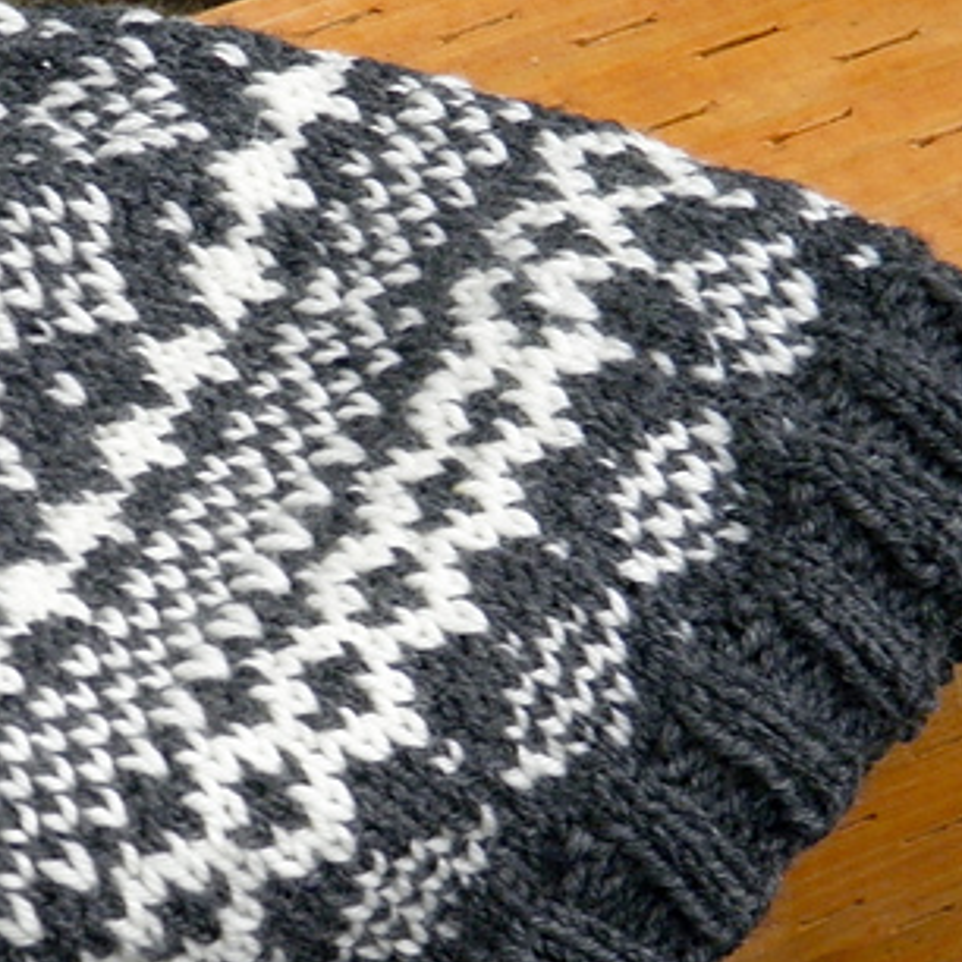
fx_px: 4653
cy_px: 626
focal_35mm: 148
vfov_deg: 11.8
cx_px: 189
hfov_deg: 11.8
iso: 160
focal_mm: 14.3
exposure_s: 1/60
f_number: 8.8
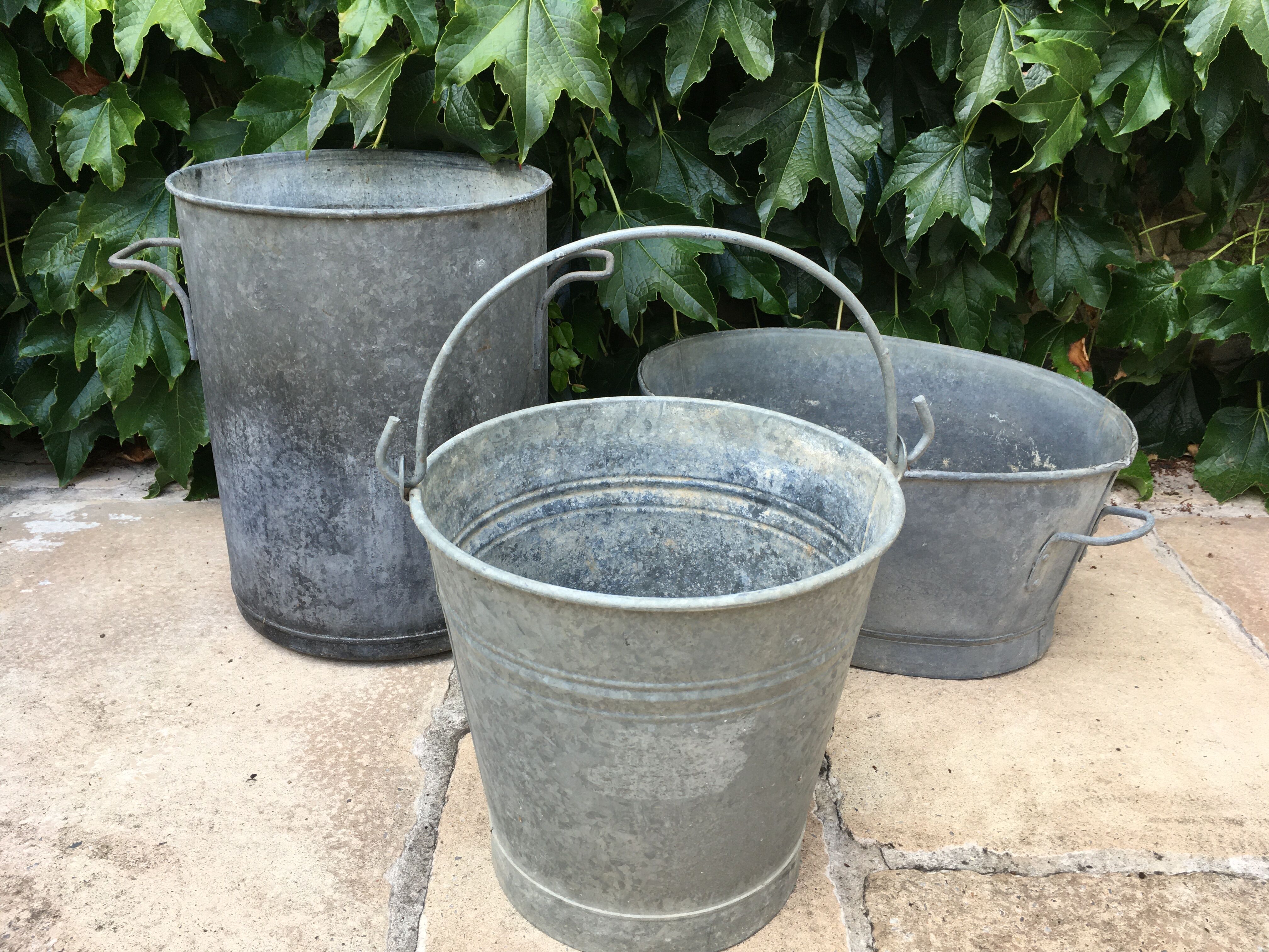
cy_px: 476
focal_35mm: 29
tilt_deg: -25.5
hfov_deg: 61.7
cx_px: 634
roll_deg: -1.6
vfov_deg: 48.2
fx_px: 1063
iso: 40
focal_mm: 4.15
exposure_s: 1/100
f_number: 2.2
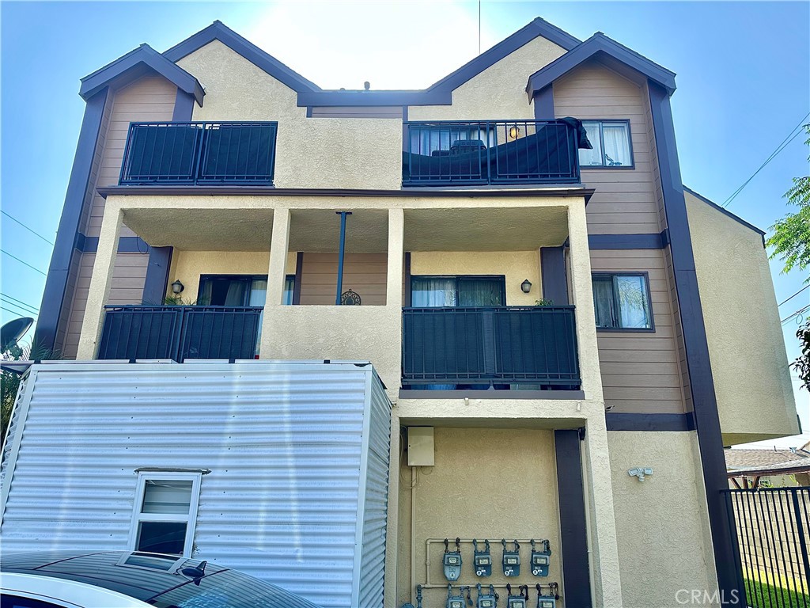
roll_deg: -0.8
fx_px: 562
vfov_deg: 56.8
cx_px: 405
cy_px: 304
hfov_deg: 71.6
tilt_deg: +17.6
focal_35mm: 24
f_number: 1.78
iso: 80
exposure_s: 1/1272
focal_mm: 6.86
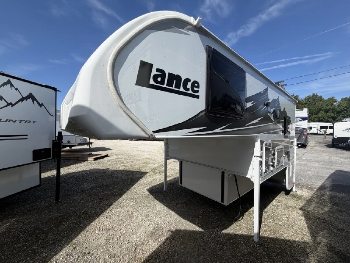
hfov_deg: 102.1
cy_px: 132
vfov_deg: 85.7
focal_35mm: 14
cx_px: 175
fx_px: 142
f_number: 2.2
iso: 20
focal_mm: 2.22
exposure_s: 1/799
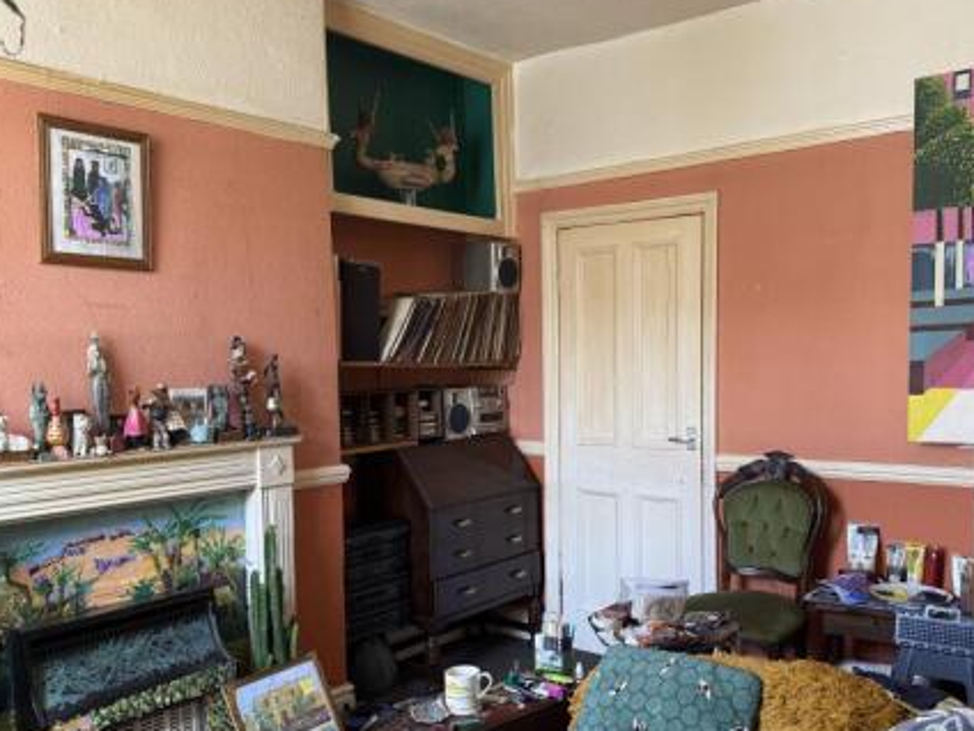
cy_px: 433
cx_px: 548
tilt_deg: -4.3
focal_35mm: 33
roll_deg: +1.4
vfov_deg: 42.8
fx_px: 929
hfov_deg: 55.2
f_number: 1.78
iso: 200
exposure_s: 1/121
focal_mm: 6.76
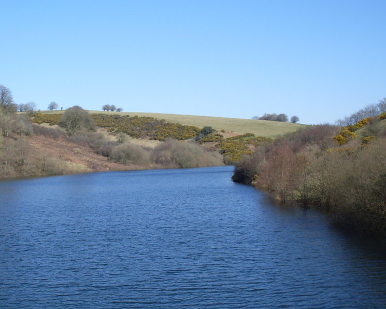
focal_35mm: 51
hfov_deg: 36.4
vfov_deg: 29.7
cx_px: 140
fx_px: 583
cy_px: 175
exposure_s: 1/180
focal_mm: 6.3
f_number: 8.4
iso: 80
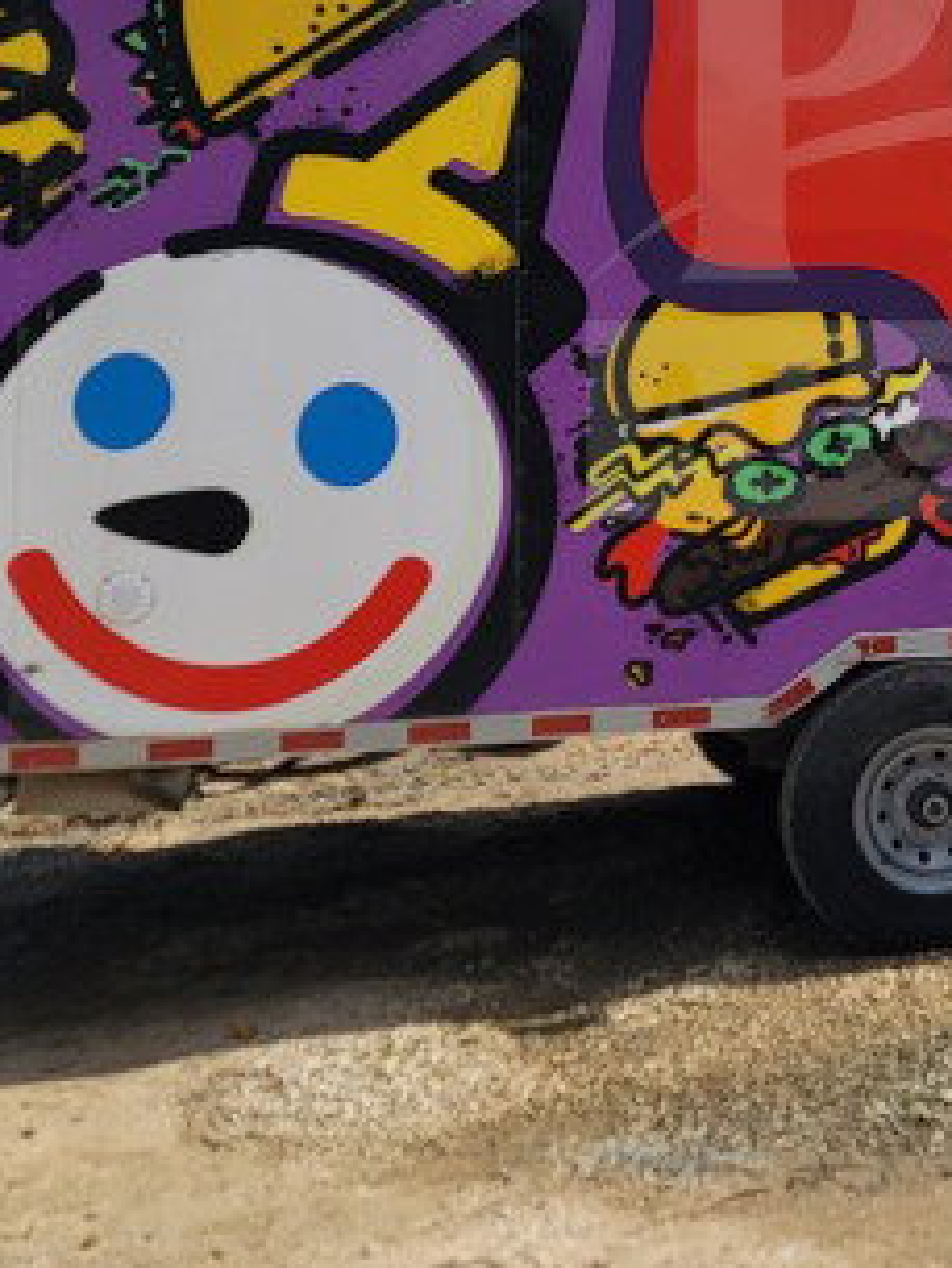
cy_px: 189
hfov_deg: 21.7
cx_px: 1052
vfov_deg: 29.3
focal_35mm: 64
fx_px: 2345
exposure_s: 1/1163
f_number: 1.8
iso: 16
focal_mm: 6.7
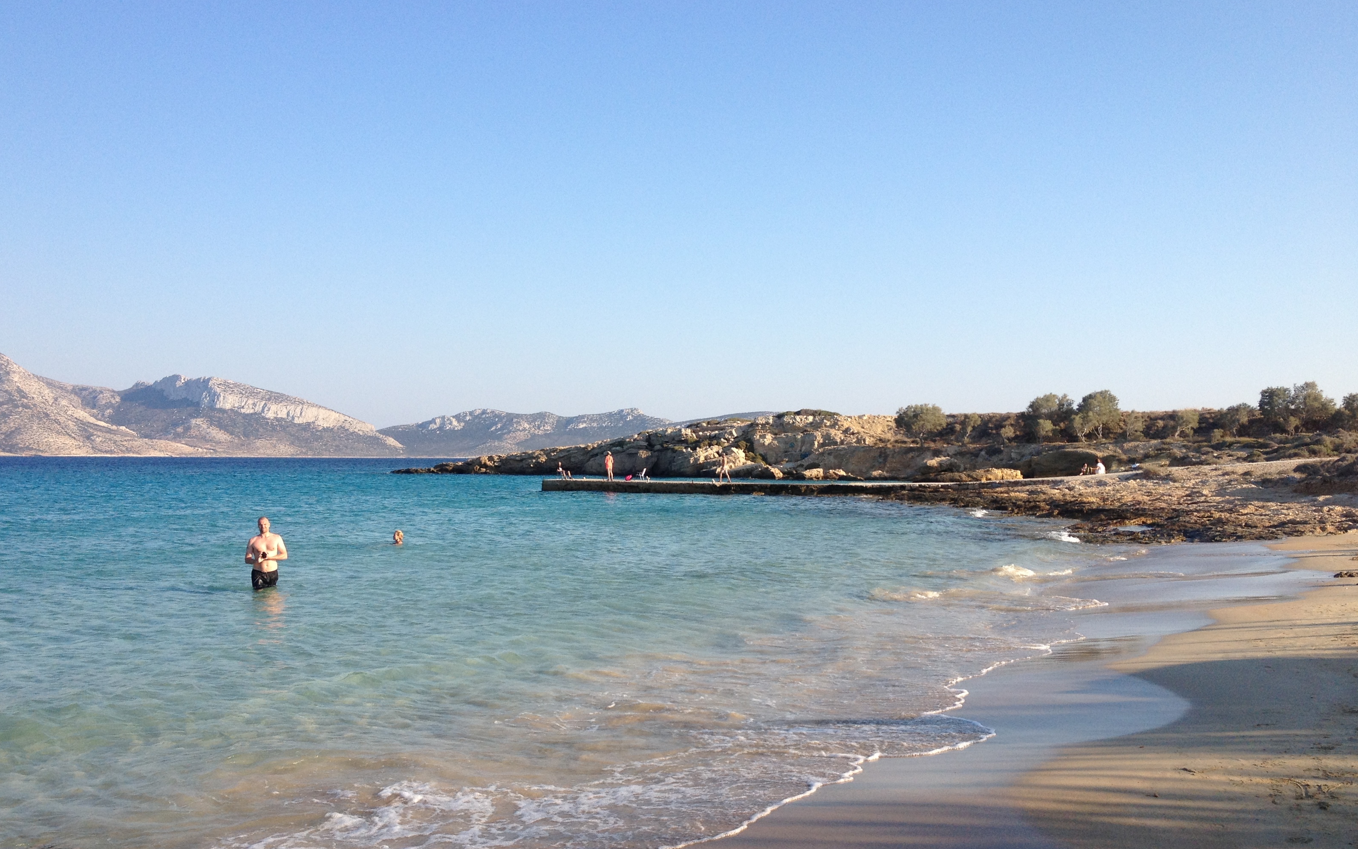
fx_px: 1406
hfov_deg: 51.5
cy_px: 484
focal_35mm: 38
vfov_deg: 33.5
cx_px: 672
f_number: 2.4
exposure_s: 1/1200
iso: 50
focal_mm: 4.28
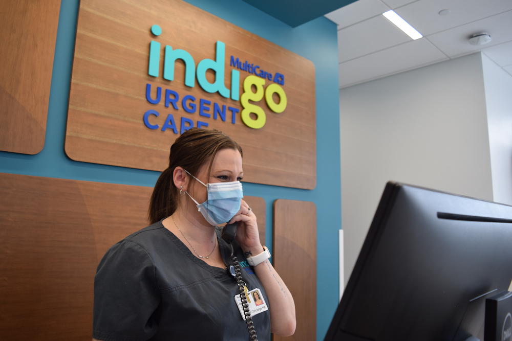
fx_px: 384
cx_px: 256
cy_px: 170
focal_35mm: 27
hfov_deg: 67.4
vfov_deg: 47.9
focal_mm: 18
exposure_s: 1/60
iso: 400
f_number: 4
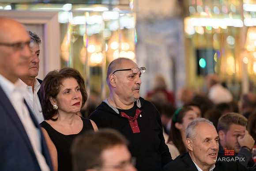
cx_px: 128
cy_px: 86
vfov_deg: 6.9
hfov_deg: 10.3
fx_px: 1422
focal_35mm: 200
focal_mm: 200
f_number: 3.2
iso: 1600
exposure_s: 1/125
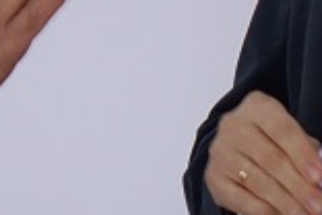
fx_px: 6645
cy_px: -140
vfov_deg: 1.8
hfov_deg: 2.8
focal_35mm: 743
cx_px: 163
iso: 800
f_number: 2.8
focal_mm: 53.29
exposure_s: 1/20
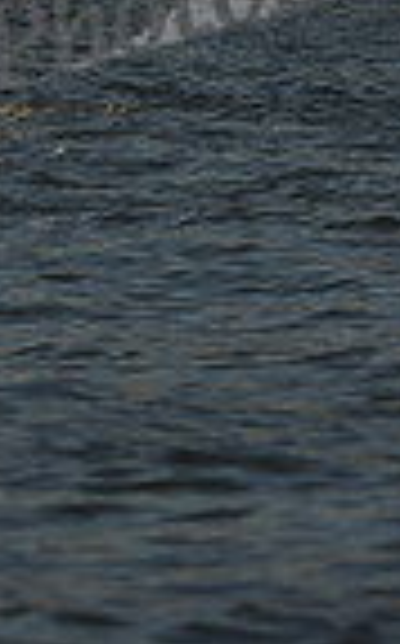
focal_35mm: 828
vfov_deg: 2.5
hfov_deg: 1.6
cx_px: -249
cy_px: -653
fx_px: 14486
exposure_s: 1/1000
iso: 200
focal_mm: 200
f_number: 10
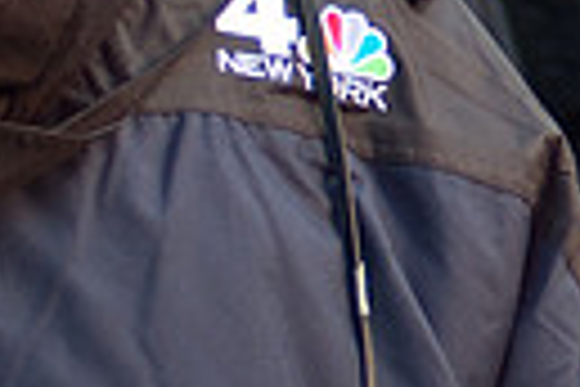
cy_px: -249
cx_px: 1094
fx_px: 9553
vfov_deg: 2.3
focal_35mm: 593
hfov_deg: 3.5
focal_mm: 70
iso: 320
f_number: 5
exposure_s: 1/100
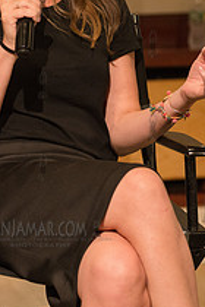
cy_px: 85
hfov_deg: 7.5
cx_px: 42
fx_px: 1572
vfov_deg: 11.2
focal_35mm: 184
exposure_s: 1/400
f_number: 4
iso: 2500
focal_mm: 86
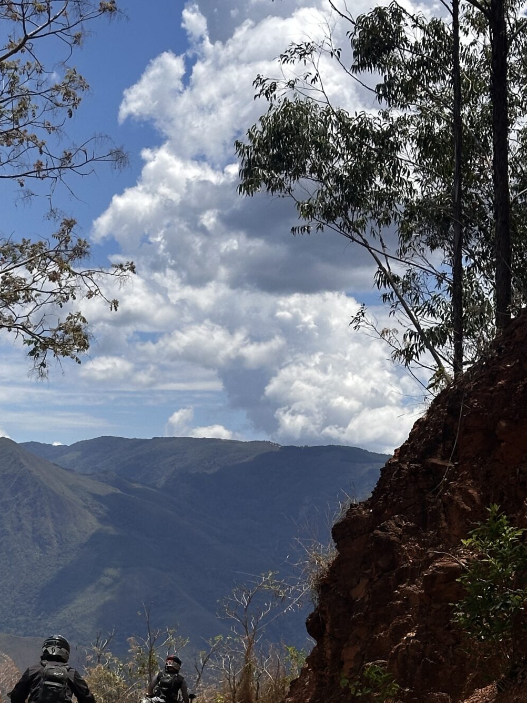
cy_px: 547
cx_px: 27
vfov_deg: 21.1
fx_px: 1867
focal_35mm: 92
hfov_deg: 15.8
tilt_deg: +1.6
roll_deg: -2.0
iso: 64
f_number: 1.78
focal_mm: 6.86
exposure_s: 1/5263
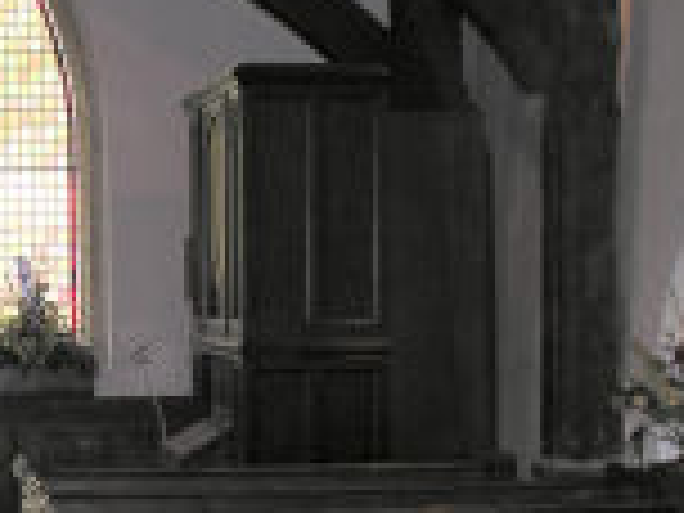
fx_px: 2095
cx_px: -22
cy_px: 245
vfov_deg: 14.0
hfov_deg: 18.0
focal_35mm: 106
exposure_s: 1/60.1
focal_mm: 8.9
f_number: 2.8
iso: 57
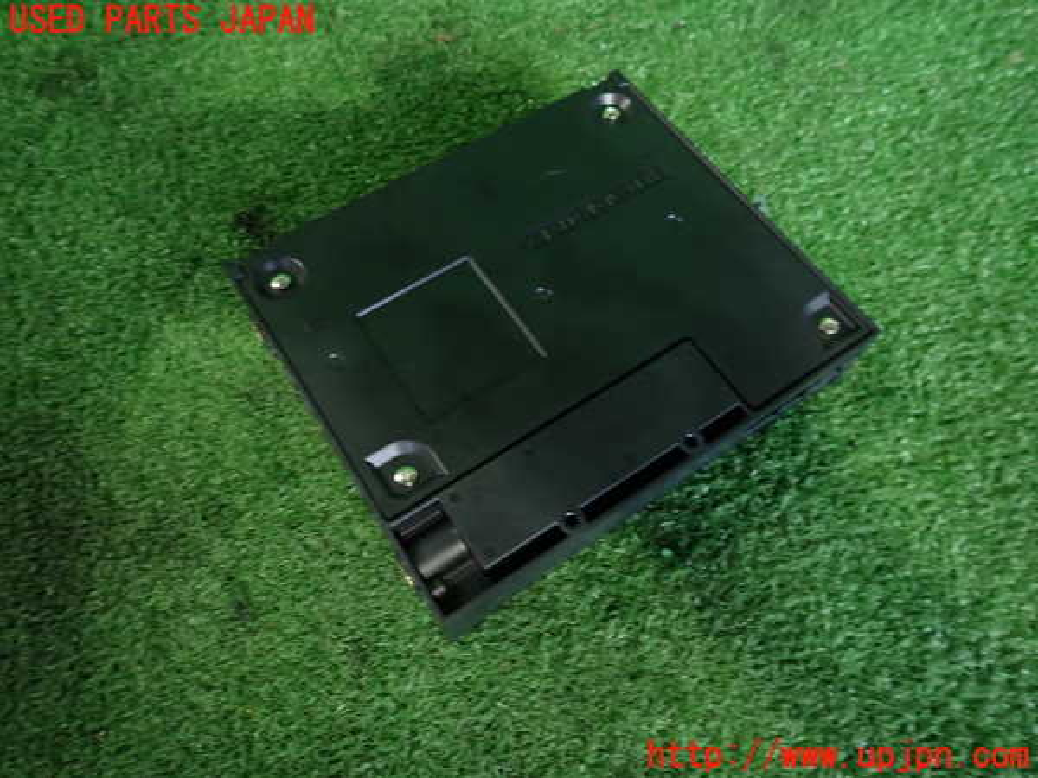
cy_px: 389
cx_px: 519
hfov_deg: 69.4
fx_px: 750
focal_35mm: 25
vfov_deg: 54.9
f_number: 2
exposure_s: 1/30
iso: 250
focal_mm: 4.5
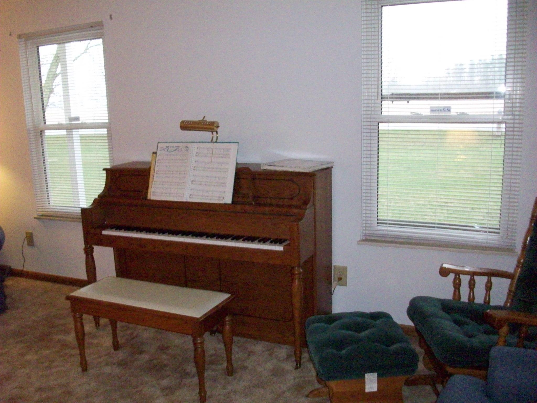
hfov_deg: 54.0
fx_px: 527
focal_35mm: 34
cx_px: 268
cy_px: 202
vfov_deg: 41.8
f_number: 2.8
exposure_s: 1/128
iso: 800
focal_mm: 5.7
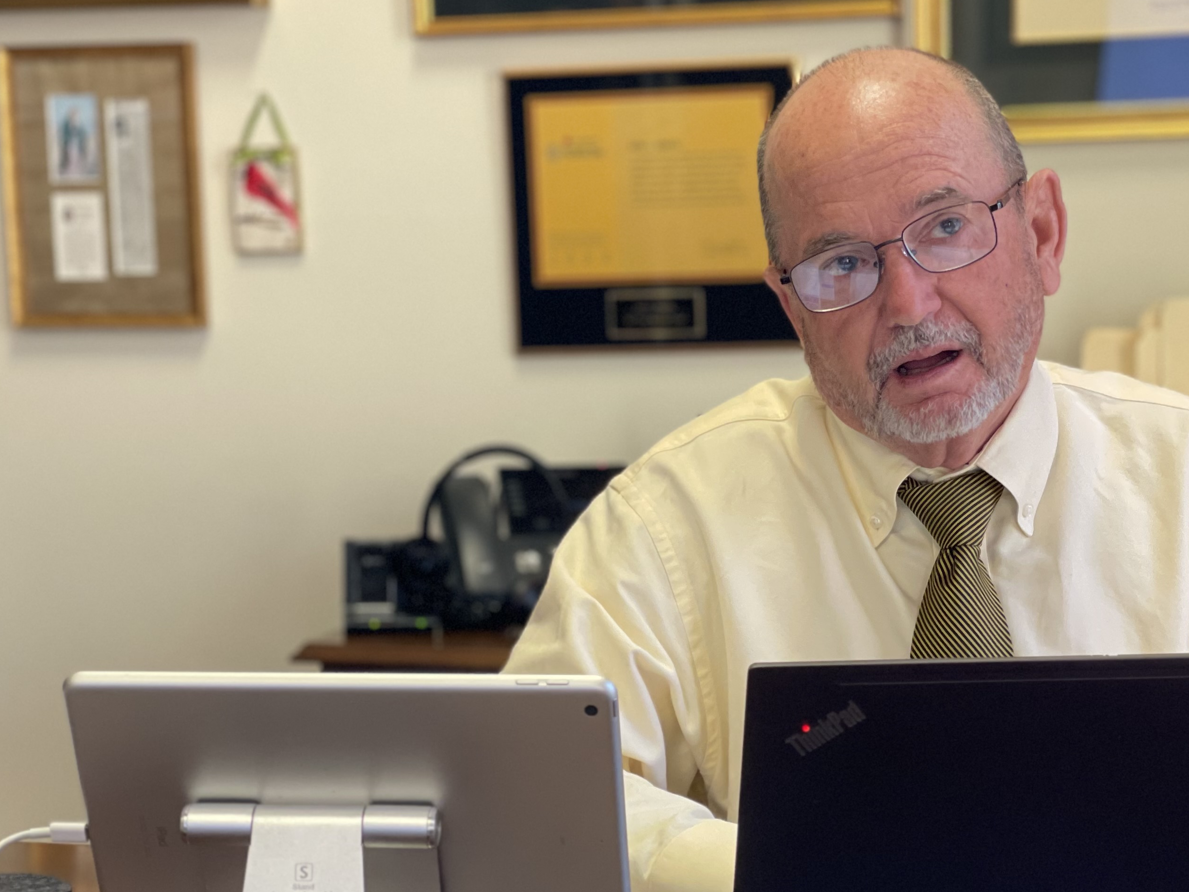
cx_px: 717
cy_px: 639
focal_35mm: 83
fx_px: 2851
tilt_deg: -6.5
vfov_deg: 17.7
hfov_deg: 23.5
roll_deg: +1.1
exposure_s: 1/66
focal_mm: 6
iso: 160
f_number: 2
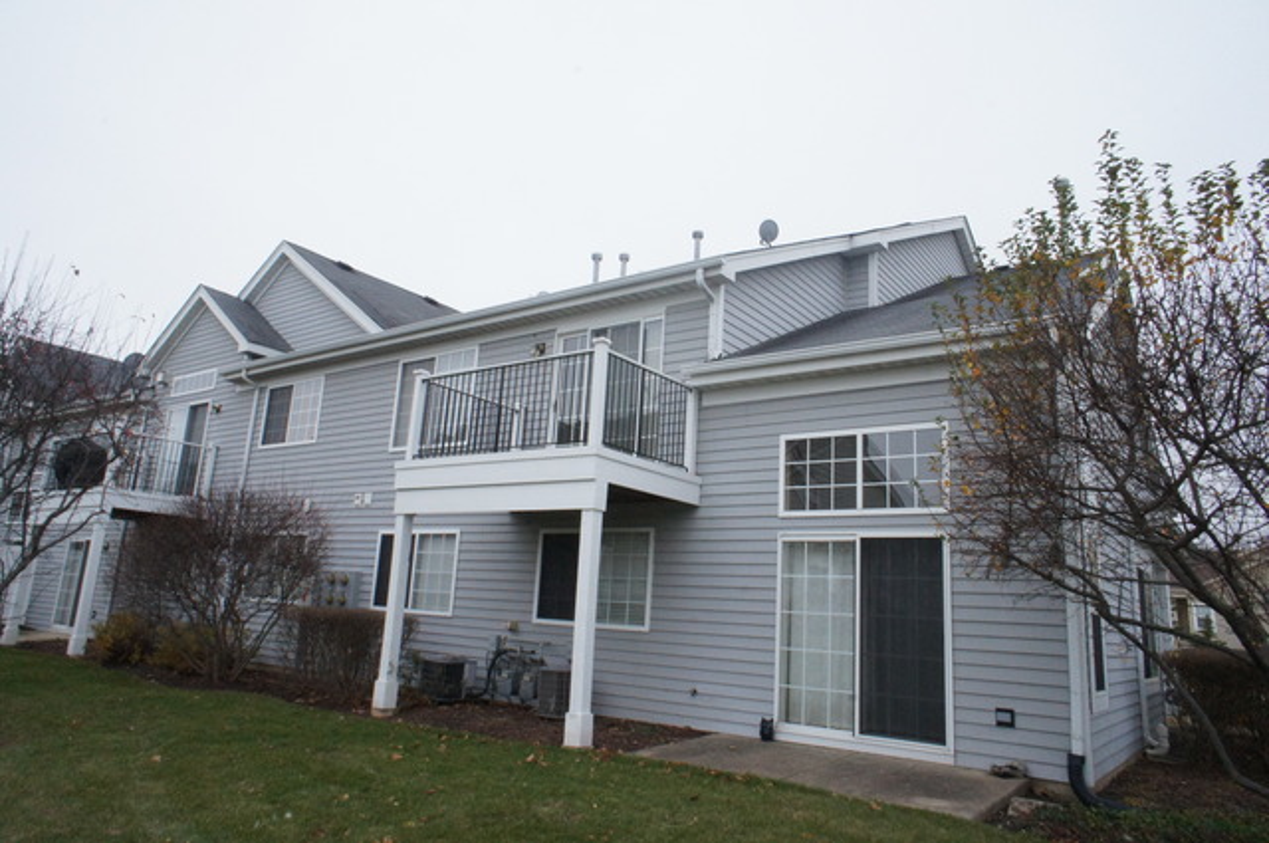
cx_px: 634
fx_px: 845
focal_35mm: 24
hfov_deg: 73.8
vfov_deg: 53.0
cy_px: 422
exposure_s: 1/160
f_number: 20
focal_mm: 16
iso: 1600
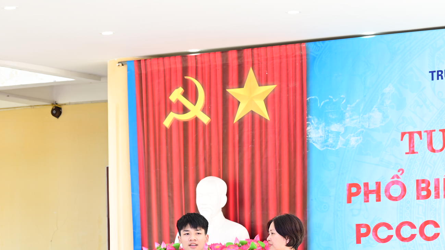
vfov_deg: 8.1
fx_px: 1758
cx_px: 35
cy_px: 302
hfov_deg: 14.3
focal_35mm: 149
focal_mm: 61
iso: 160
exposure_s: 1/100
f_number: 4
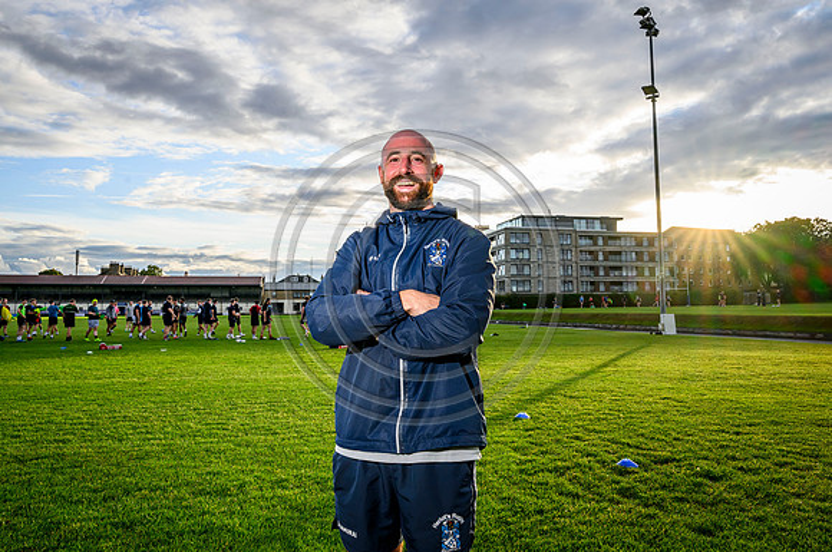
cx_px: 402
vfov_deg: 47.3
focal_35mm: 27
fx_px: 629
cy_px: 237
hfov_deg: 67.0
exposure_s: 1/125
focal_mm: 24
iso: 320
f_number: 11
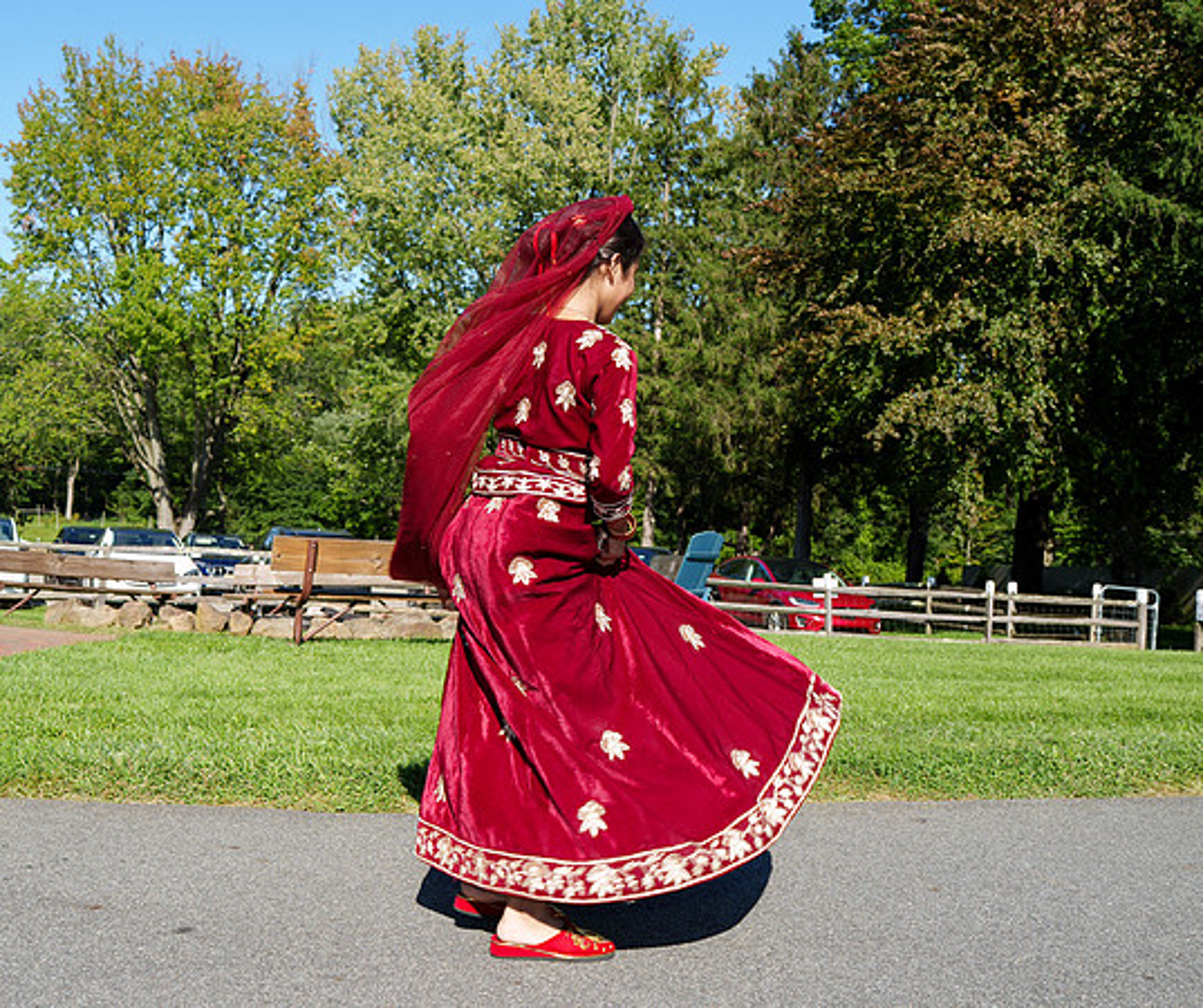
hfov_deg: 42.3
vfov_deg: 36.3
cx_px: 440
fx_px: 1540
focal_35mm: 42
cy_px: 499
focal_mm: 35
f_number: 6.3
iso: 100
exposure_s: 1/200
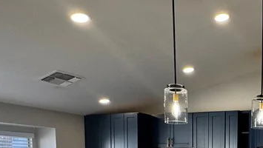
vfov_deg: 24.0
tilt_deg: -5.7
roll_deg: -1.3
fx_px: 307
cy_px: 189
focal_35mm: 44
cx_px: 240
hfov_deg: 42.3
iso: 125
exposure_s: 1/120
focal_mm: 2.22
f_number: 2.2
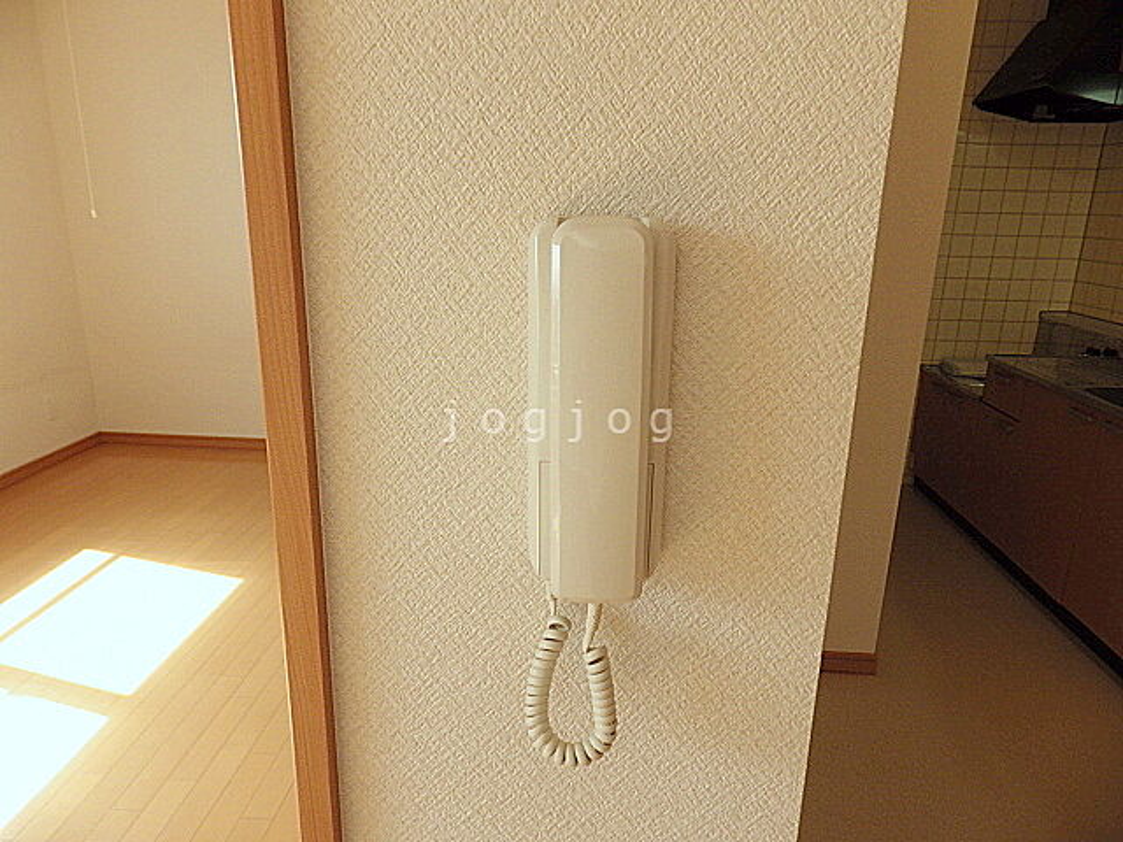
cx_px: 562
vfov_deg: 61.1
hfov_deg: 76.4
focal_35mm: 22
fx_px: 714
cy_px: 421
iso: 100
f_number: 3.1
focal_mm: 4
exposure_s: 1/125
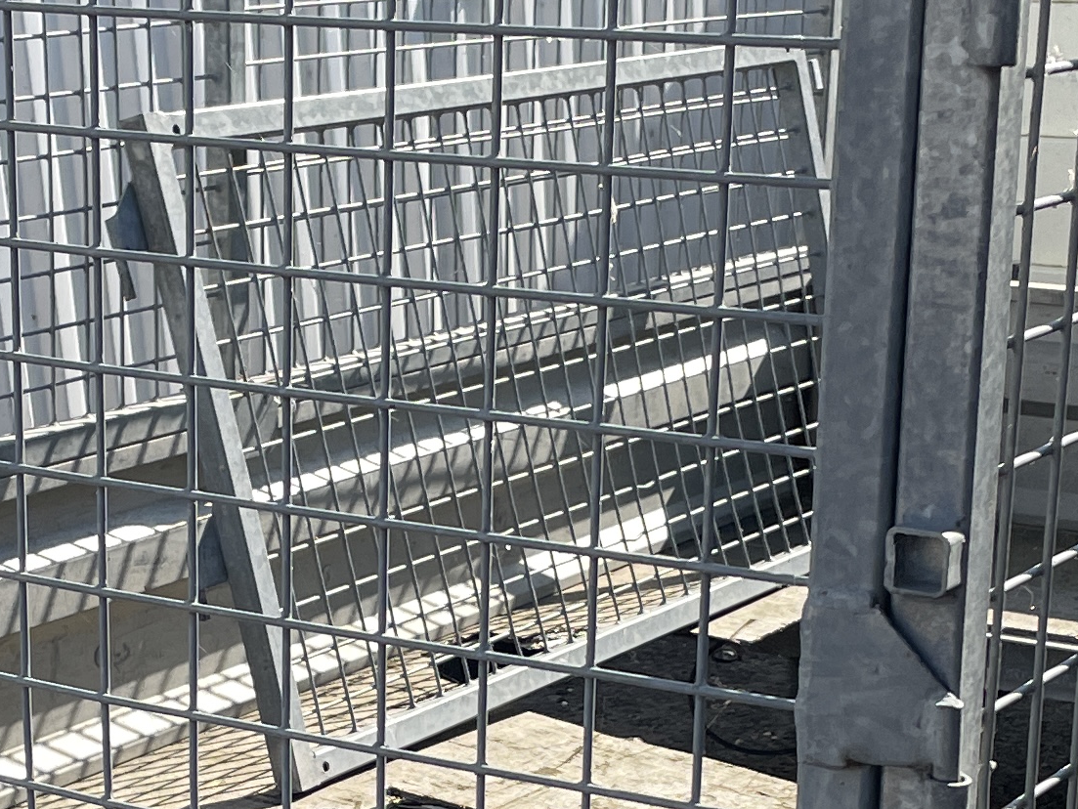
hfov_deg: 20.6
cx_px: 451
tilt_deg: -22.4
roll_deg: +5.4
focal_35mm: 95
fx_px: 2959
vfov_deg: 15.2
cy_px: 844
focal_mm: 4.2
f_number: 1.6
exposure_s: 1/1916
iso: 32
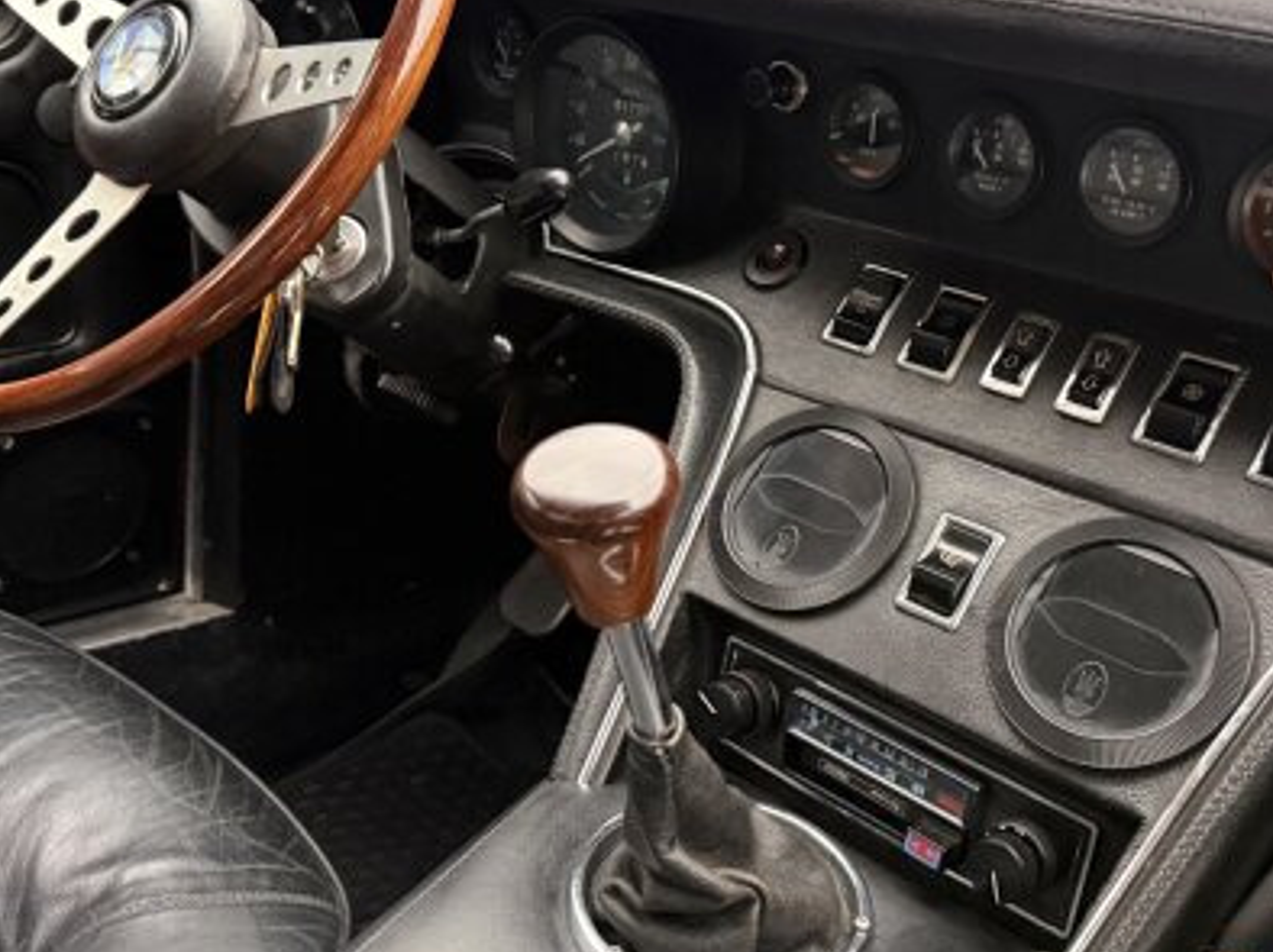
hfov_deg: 47.8
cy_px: 397
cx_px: 721
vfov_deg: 36.7
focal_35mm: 39
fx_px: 1433
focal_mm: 6.76
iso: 640
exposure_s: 1/33
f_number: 1.78
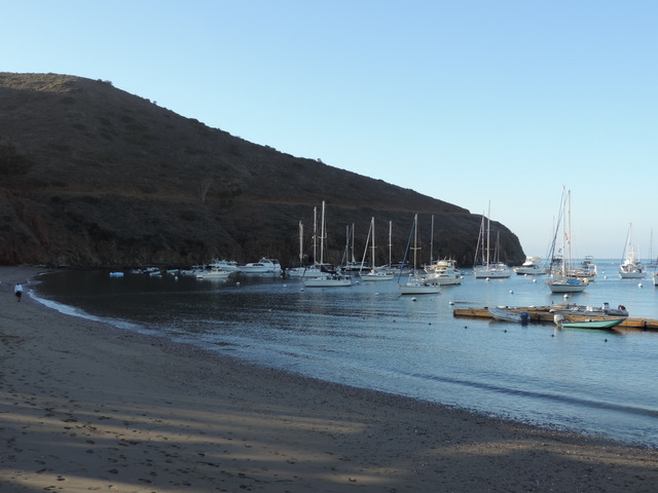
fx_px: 760
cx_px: 329
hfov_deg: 46.8
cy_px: 246
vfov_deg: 36.0
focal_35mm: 40
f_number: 3.3
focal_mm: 7.1
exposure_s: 1/400
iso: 80
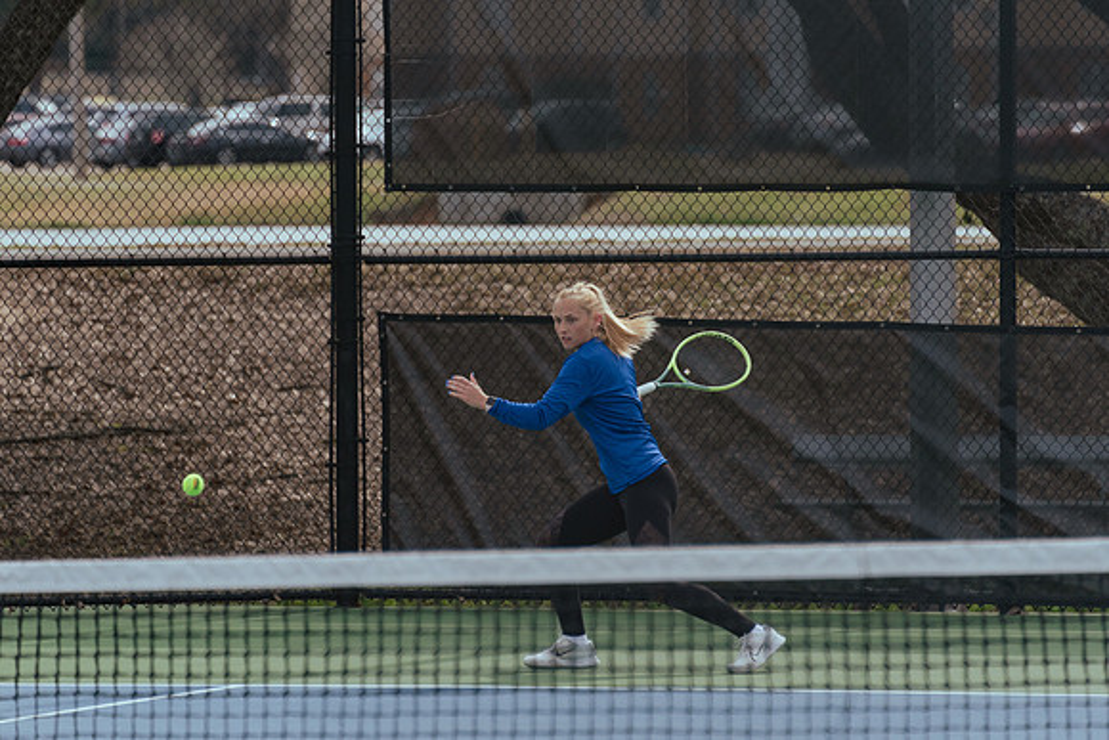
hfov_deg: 7.7
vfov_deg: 5.2
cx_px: 579
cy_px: 362
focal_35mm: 266
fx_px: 8205
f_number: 5.6
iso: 640
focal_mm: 250
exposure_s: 1/2500
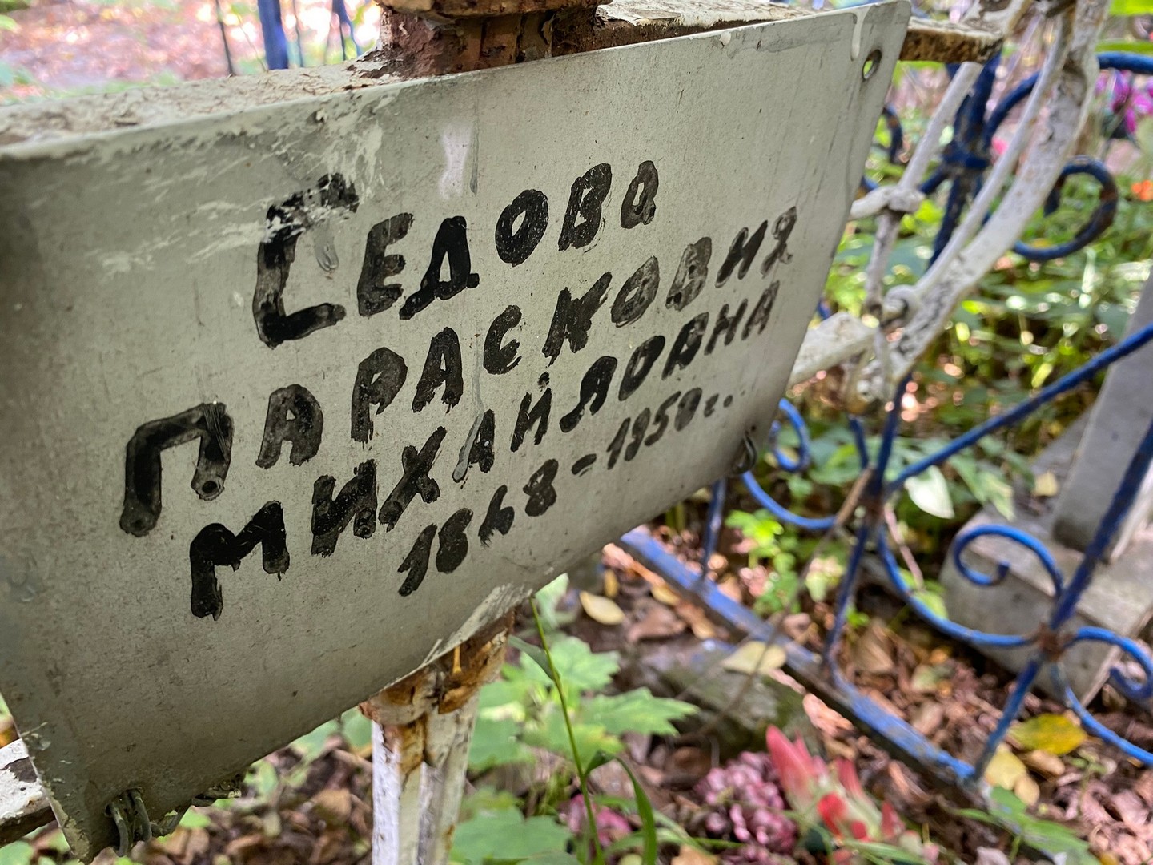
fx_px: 866
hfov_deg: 67.3
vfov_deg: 53.1
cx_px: 576
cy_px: 432
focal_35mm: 26
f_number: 1.8
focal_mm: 4.25
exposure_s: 1/63
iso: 125
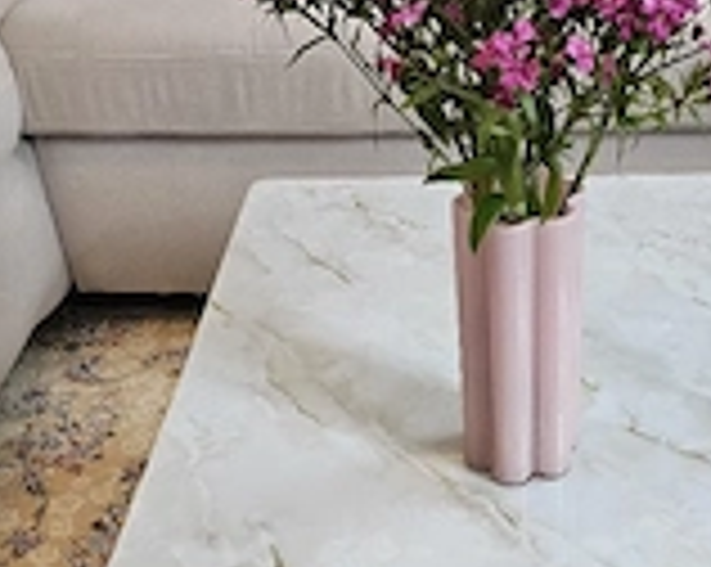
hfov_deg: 32.5
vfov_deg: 25.4
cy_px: 562
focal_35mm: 57
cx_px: 522
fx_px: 1198
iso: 160
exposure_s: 1/101
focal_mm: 6.3
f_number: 1.7
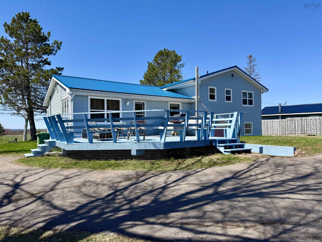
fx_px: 223
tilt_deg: +2.3
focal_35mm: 24
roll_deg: -0.1
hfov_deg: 71.6
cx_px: 161
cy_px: 121
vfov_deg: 56.8
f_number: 1.78
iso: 80
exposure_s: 1/3953
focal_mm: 6.76
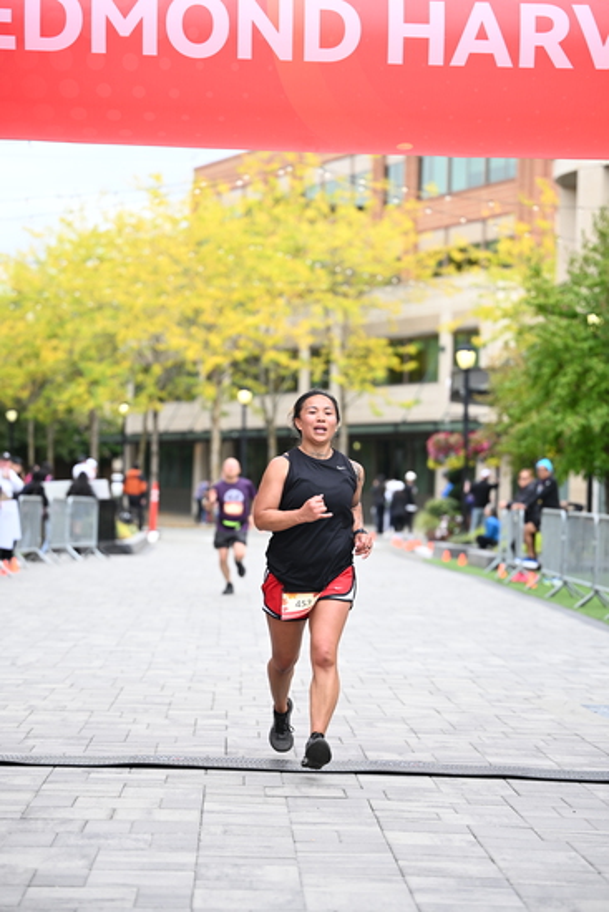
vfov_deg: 22.1
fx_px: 2333
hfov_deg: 14.9
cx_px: 304
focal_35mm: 92
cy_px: 456
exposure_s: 1/1600
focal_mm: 92
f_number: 2.8
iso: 640
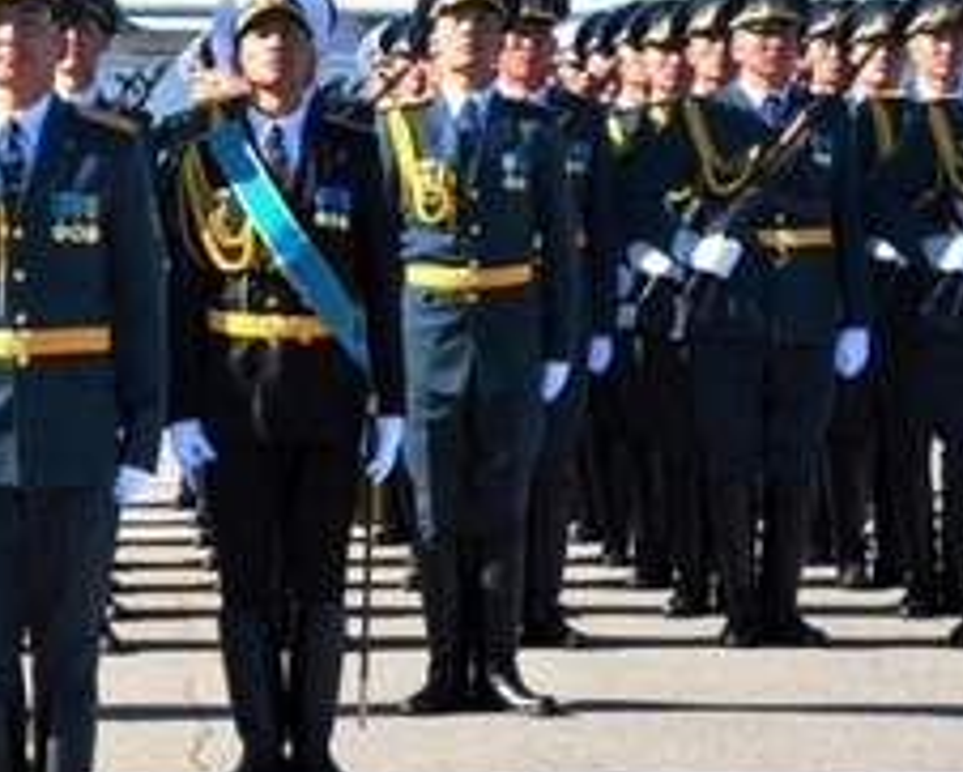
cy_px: 373
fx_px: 5902
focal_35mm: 207
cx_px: -21
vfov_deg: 7.5
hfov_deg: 9.3
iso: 1000
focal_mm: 78
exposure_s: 1/640
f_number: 13
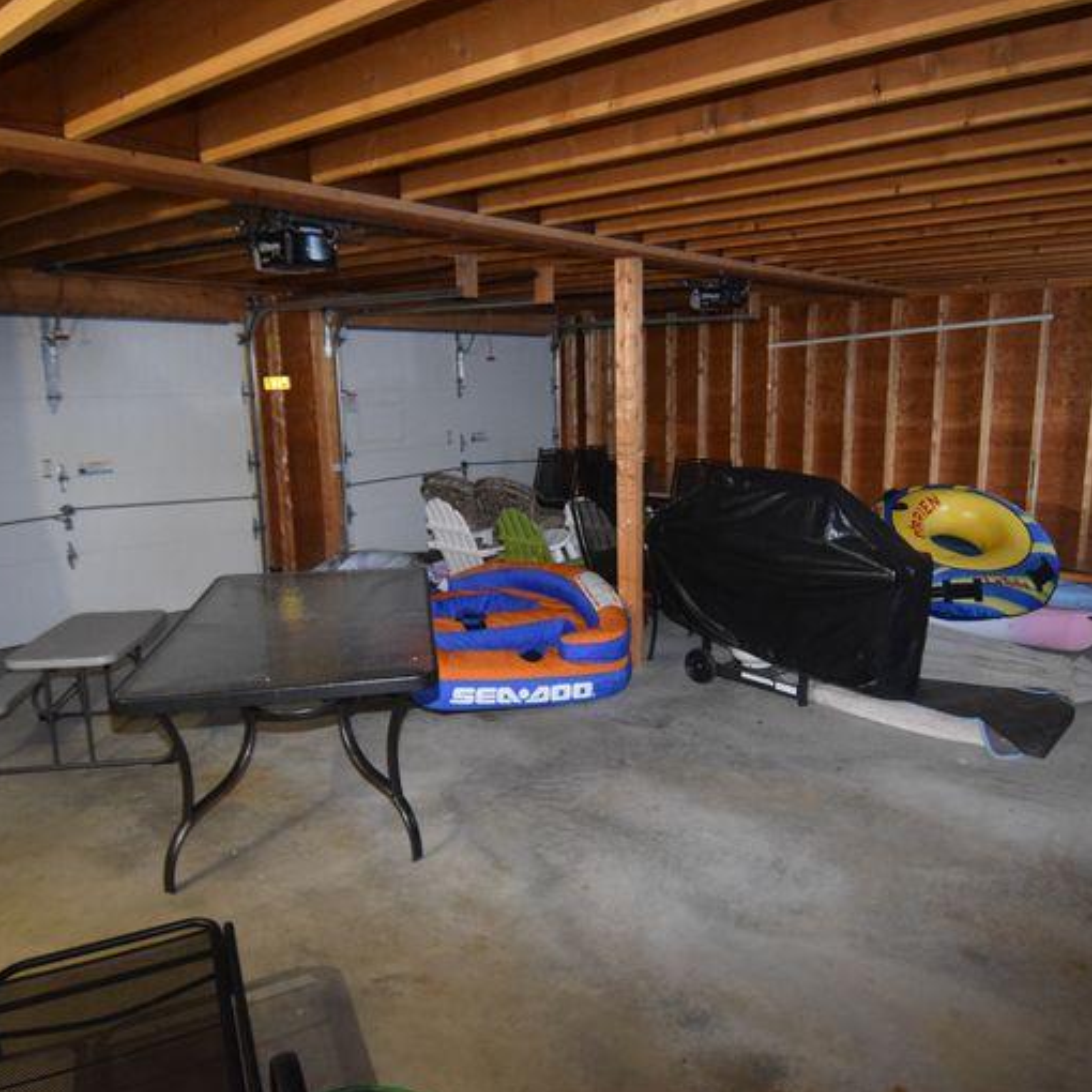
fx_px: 857
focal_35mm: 24
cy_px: 541
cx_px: 597
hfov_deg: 64.9
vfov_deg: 65.0
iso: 3200
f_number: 4
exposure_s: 1/60
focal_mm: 12
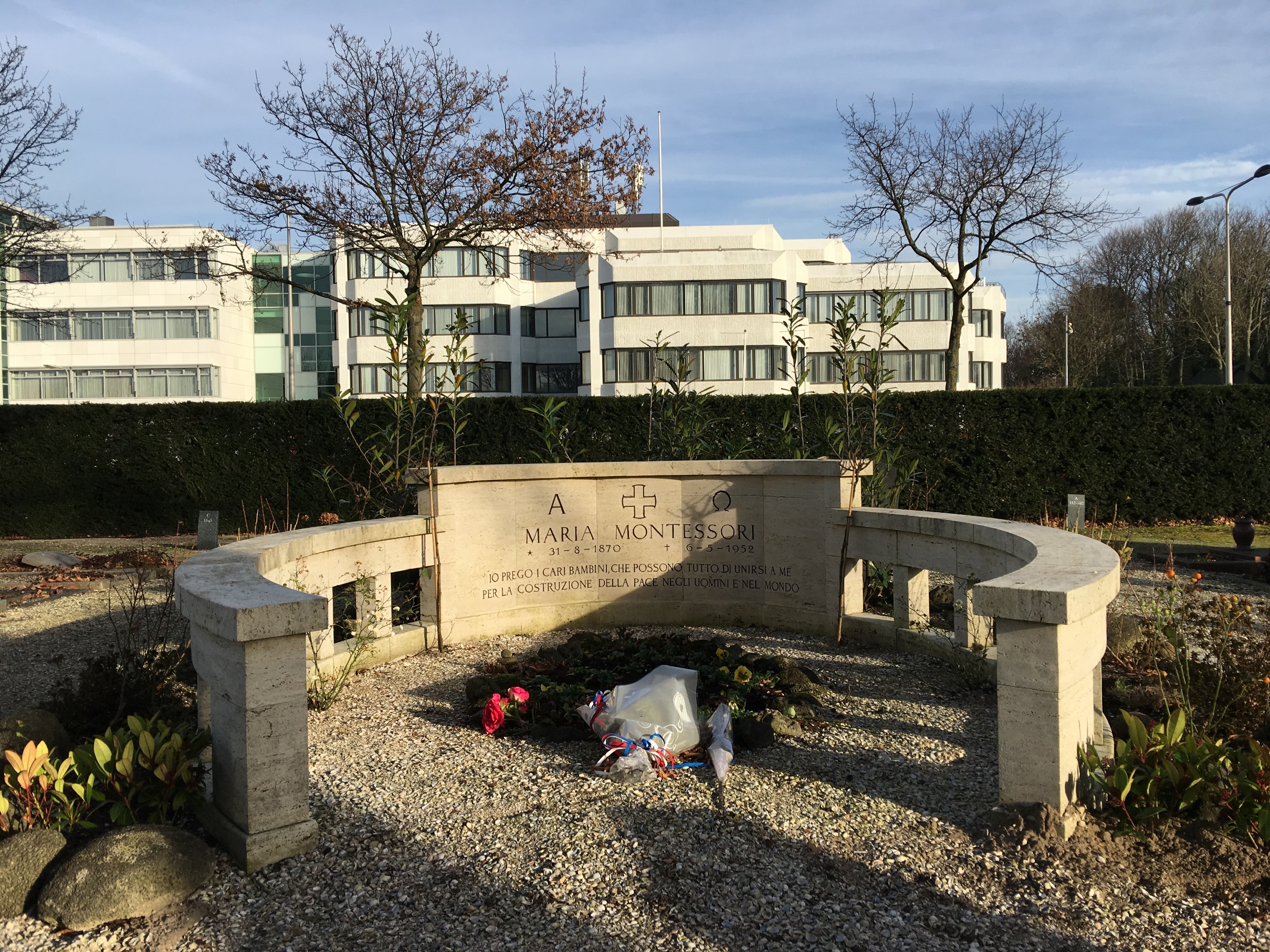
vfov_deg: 48.2
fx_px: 1064
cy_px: 476
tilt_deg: -0.3
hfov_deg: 61.7
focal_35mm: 29
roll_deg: +1.2
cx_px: 635
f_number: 2.2
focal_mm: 4.15
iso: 25
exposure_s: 1/1221
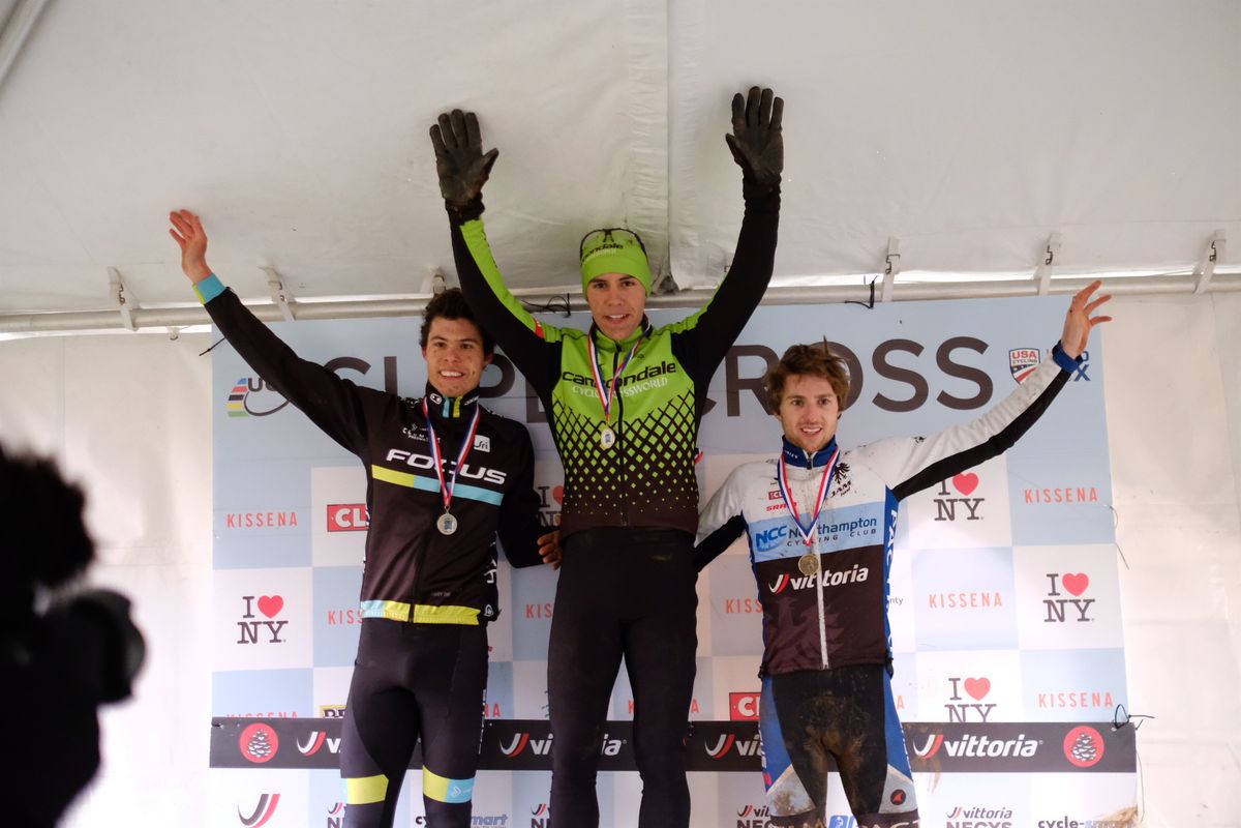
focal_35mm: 35
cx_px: 620
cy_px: 414
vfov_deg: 37.9
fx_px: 1206
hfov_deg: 54.4
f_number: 1.4
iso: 4000
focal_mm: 23
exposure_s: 1/200
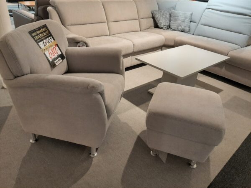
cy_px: 94
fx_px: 189
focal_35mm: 26
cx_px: 126
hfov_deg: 67.3
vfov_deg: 53.1
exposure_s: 1/50
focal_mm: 3.93
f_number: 1.7
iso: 160
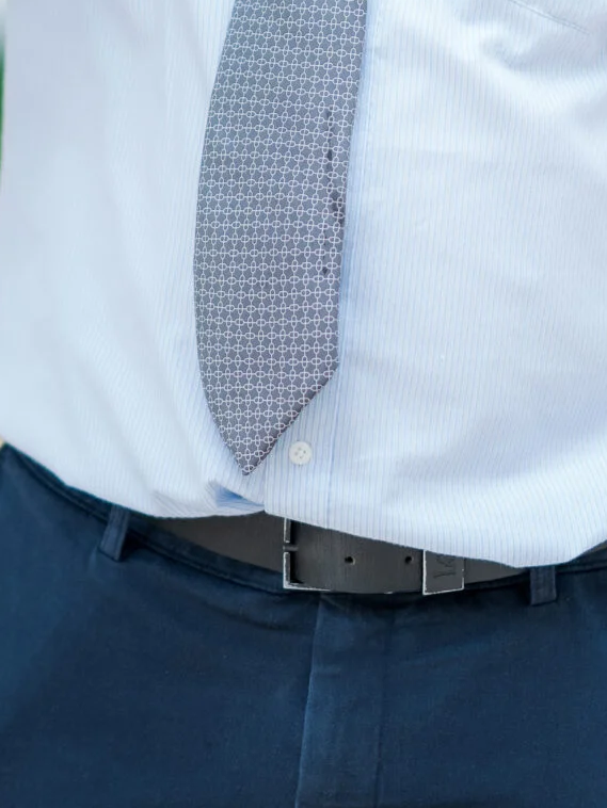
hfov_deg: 5.4
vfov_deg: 7.1
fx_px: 6449
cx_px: 330
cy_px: -164
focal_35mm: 276
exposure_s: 1/1000
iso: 80
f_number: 1.4
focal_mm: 85
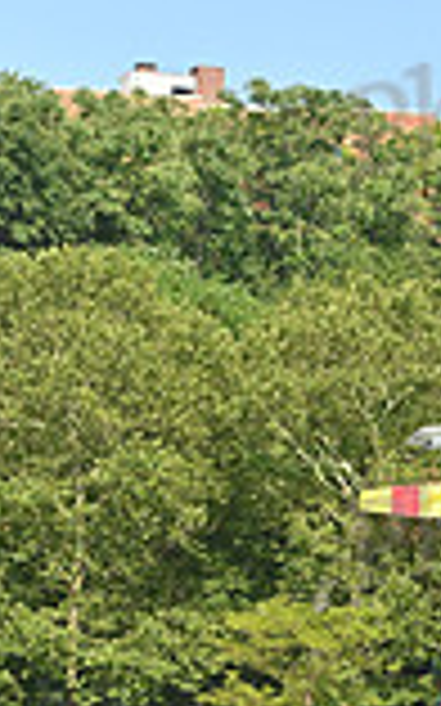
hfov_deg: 4.8
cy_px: 645
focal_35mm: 264
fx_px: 5081
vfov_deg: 7.9
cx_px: 1215
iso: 320
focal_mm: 70
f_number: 6.3
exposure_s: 1/1000
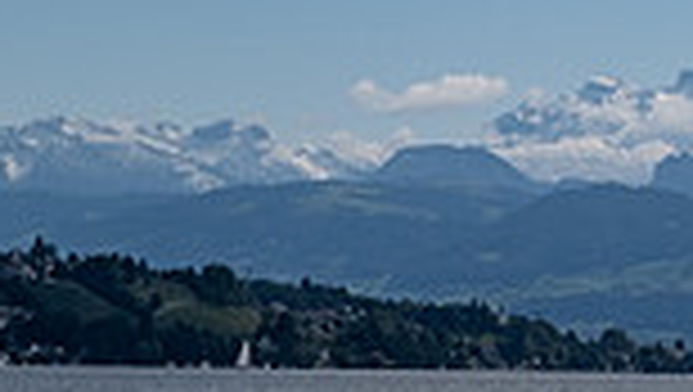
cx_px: 922
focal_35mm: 328
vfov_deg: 3.7
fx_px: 6033
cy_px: 101
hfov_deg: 6.5
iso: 160
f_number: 6.4
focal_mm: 55
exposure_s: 1/2200
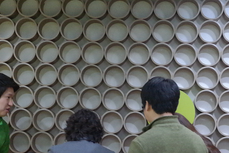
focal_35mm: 120
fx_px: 764
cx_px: 87
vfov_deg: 11.4
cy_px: 136
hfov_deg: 17.0
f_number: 4.5
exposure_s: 1/50
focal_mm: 30
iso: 3200
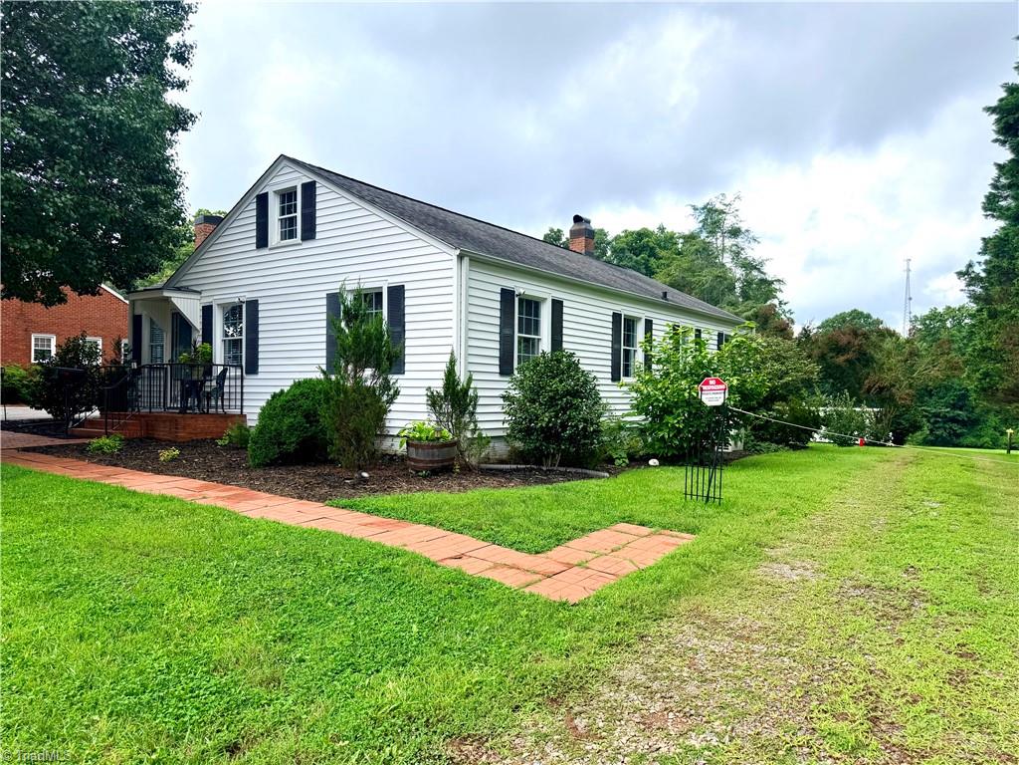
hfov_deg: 71.6
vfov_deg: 56.8
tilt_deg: +0.0
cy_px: 382
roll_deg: +0.3
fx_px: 706
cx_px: 510
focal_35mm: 24
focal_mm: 6.76
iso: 80
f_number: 1.78
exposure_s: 1/2000
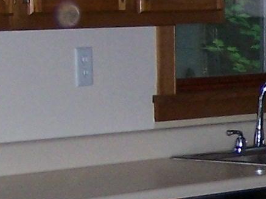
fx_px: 1812
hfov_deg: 8.1
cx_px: 464
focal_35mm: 236
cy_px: 206
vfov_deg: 6.3
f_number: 2.8
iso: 140
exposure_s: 1/60
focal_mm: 6.7
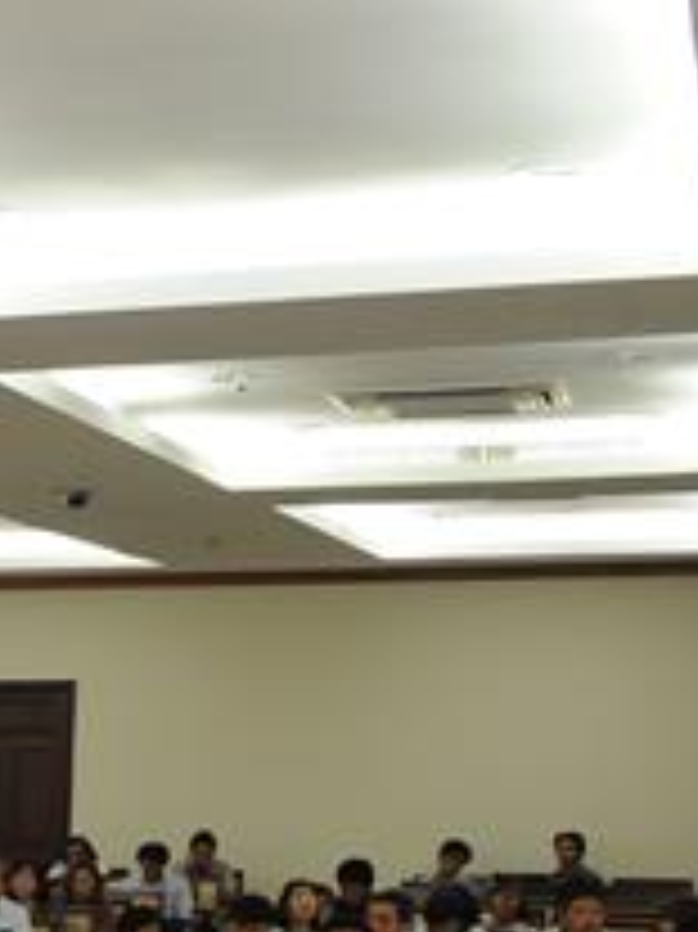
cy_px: 1015
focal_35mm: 119
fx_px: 3203
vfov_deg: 16.1
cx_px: -1013
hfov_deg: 10.6
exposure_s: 1/125
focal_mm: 32
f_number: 5.6
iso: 2000
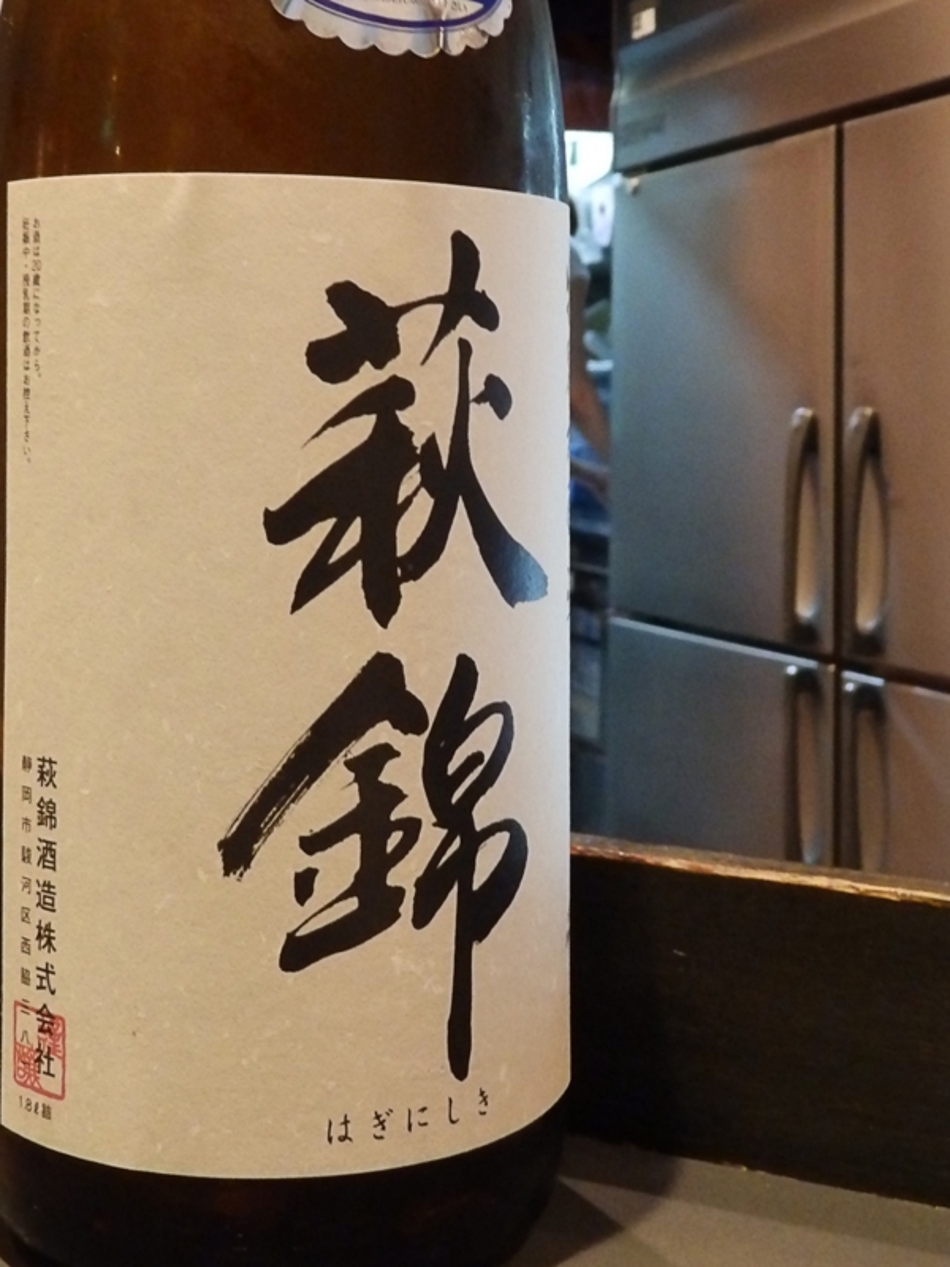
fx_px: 1171
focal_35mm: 32
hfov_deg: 44.2
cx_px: 475
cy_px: 634
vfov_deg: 56.8
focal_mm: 5.7
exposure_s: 1/10
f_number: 3.7
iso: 800
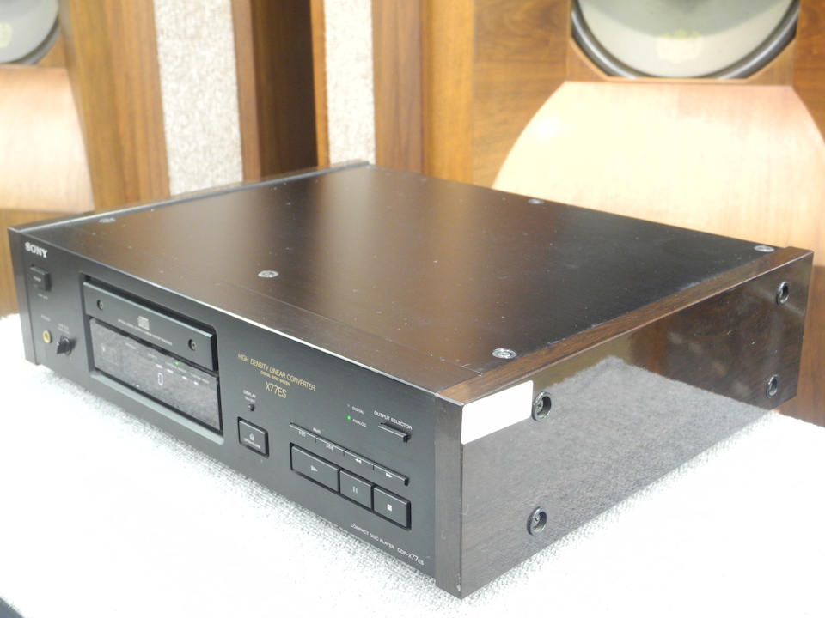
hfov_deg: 42.1
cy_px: 309
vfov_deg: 32.2
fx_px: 1072
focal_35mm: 45
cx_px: 412
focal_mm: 9.7
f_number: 3.2
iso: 400
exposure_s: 1/4.8
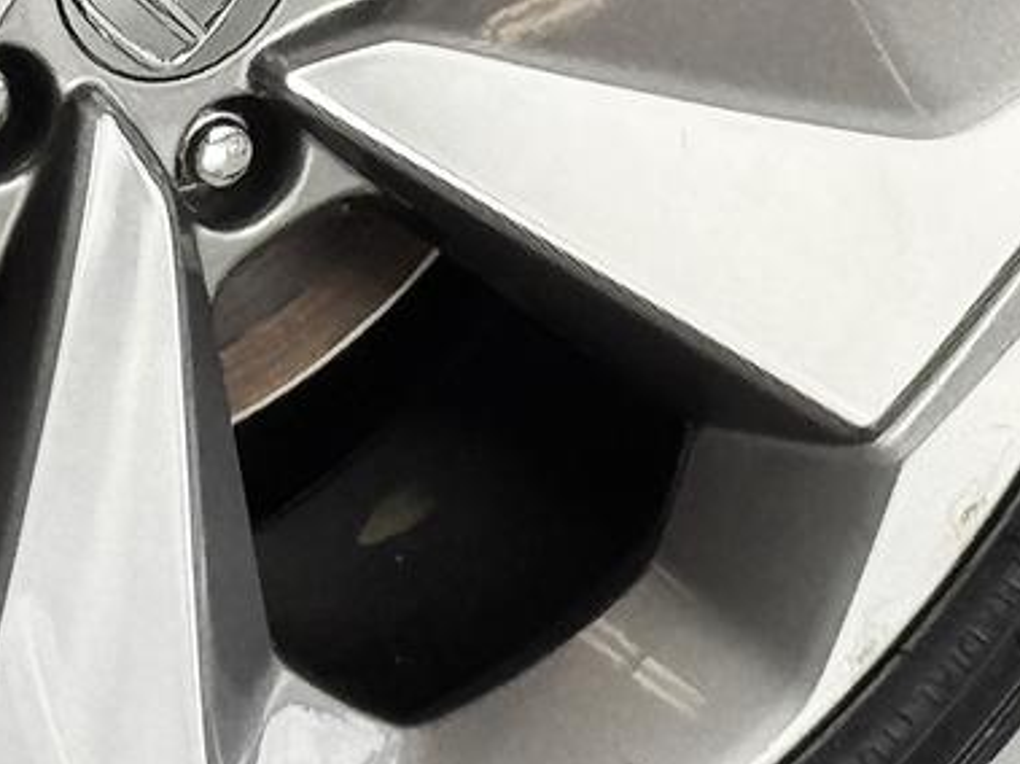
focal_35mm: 395
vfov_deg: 3.8
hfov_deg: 5.0
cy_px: -46
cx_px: 309
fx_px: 11635
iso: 64
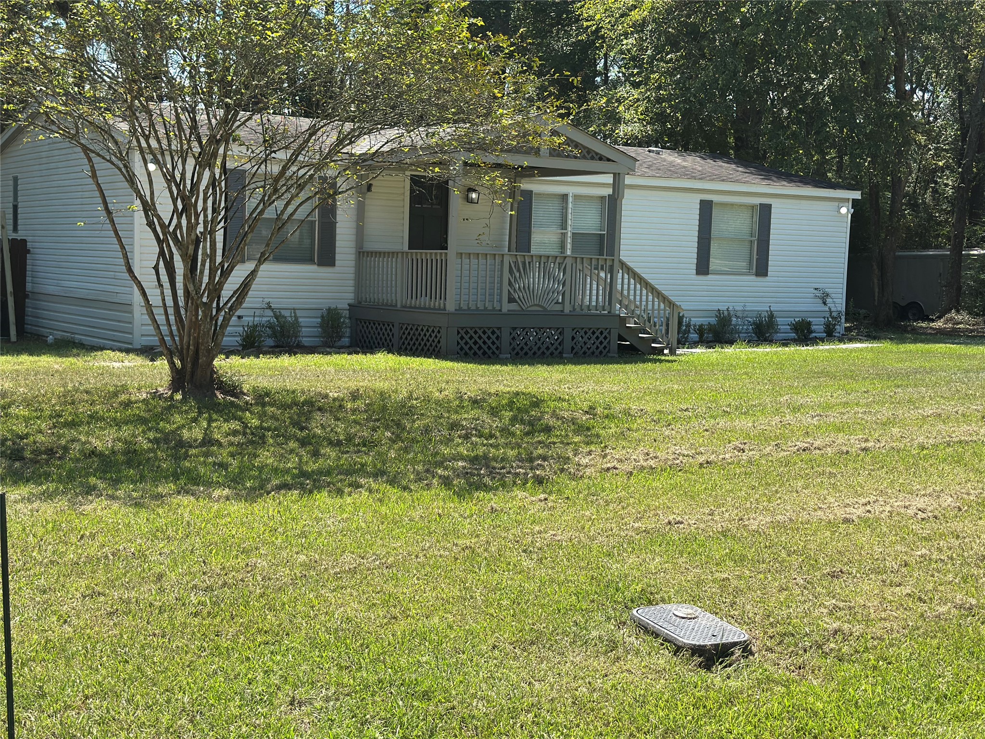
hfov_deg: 39.7
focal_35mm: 48
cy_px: 370
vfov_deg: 30.3
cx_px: 492
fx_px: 1366
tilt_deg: -4.3
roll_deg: -2.0
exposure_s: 1/2114
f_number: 1.78
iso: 100
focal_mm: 6.86
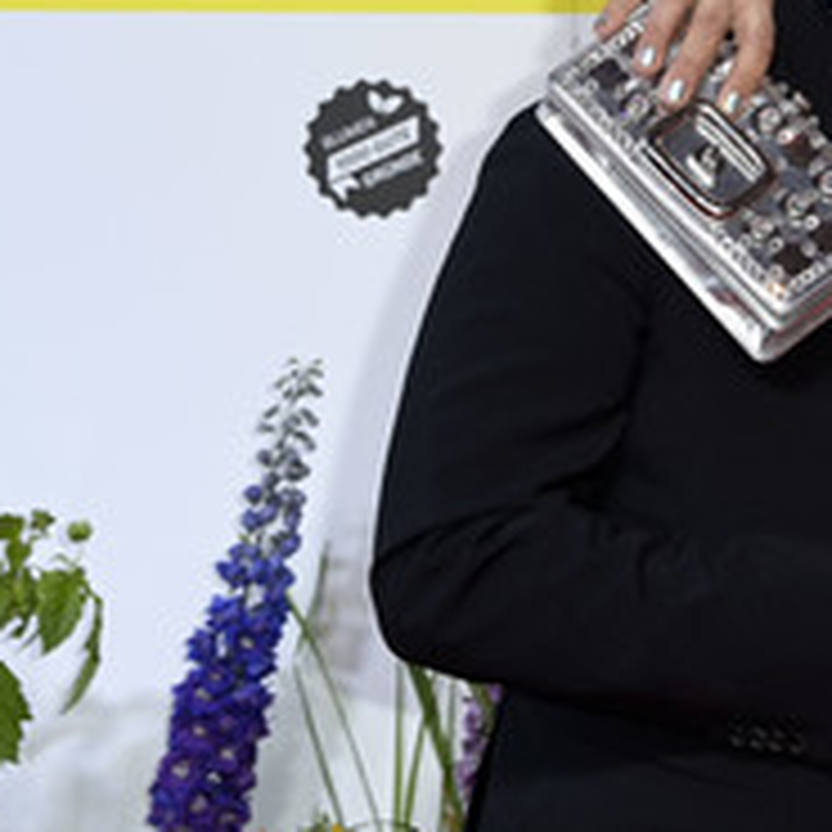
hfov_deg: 9.3
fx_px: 5058
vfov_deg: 9.4
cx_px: 951
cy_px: 166
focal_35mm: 186
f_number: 6.3
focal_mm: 90
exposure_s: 1/200
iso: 640
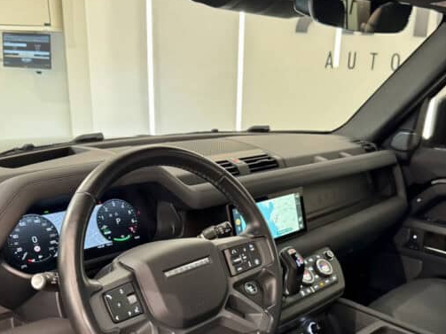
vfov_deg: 36.9
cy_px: 244
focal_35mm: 38
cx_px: 252
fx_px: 489
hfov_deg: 48.9
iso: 1000
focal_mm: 6.8
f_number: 1.8
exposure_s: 1/33
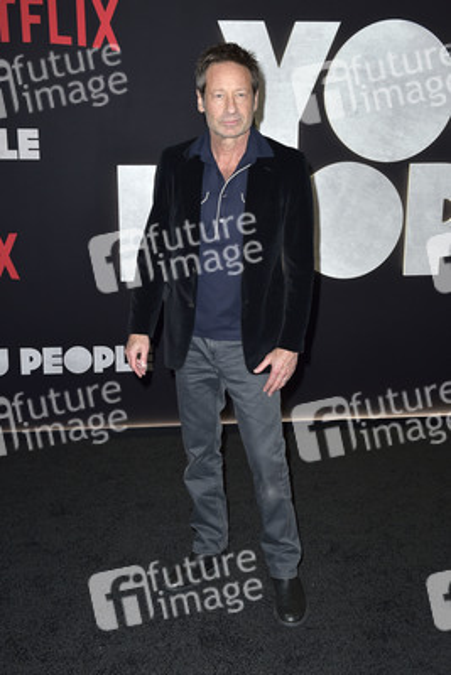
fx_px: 751
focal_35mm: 40
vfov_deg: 48.4
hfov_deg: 33.4
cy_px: 338
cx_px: 226
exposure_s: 1/250
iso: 500
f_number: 6.3
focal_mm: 40
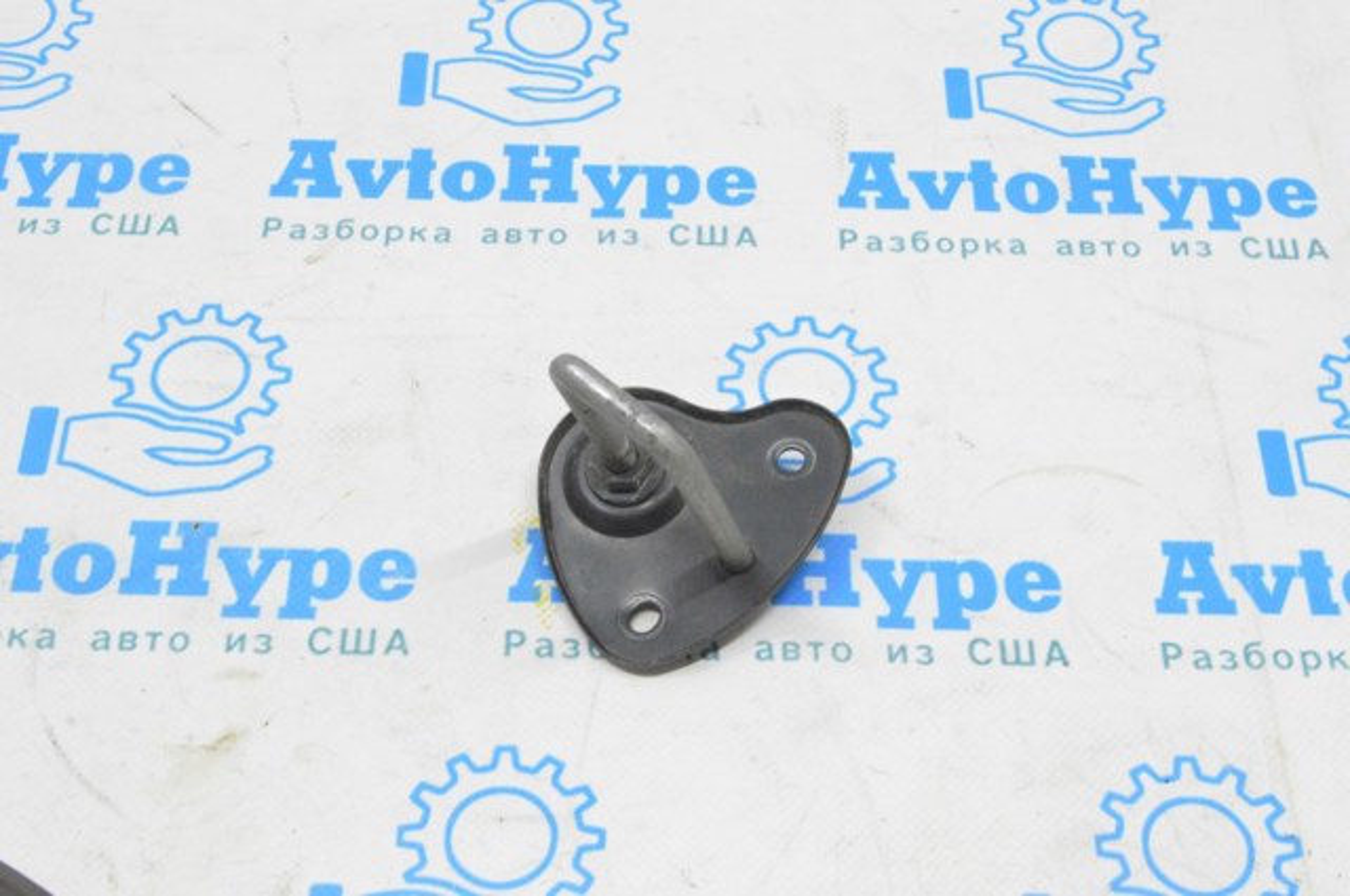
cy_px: 448
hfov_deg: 35.1
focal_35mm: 57
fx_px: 2135
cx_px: 675
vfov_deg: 23.7
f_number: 20
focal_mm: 38
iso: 6400
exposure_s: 1/15
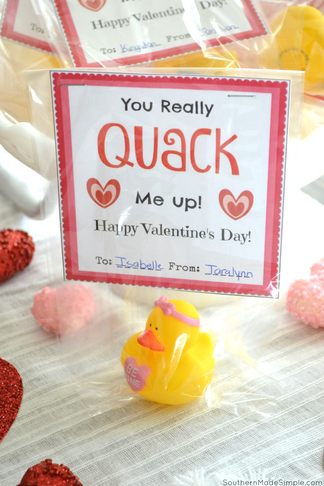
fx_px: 1114
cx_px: 162
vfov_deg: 24.6
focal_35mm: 82
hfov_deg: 16.6
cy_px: 243
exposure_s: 1/250
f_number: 6.3
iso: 1600
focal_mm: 55
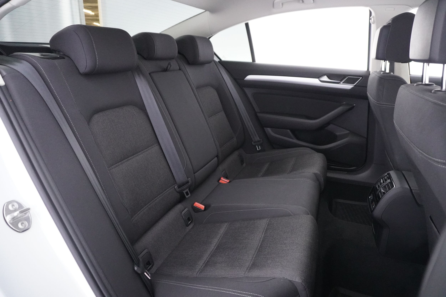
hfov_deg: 73.7
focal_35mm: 24
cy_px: 148
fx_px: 297
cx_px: 223
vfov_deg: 53.1
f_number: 3.5
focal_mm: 16
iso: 6400
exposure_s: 1/50
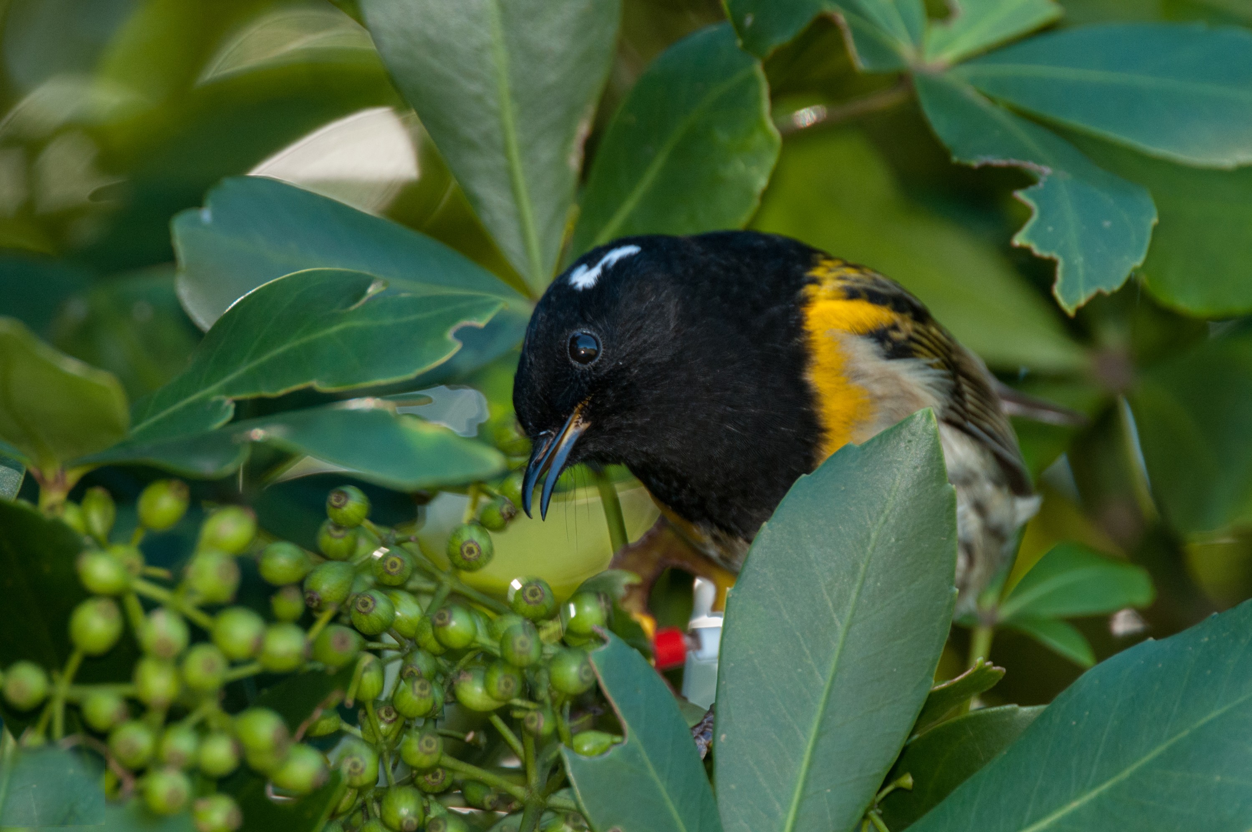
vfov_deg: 2.3
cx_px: 626
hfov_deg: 3.4
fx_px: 20843
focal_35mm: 600
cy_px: 416
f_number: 6.3
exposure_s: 1/250
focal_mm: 400
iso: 640
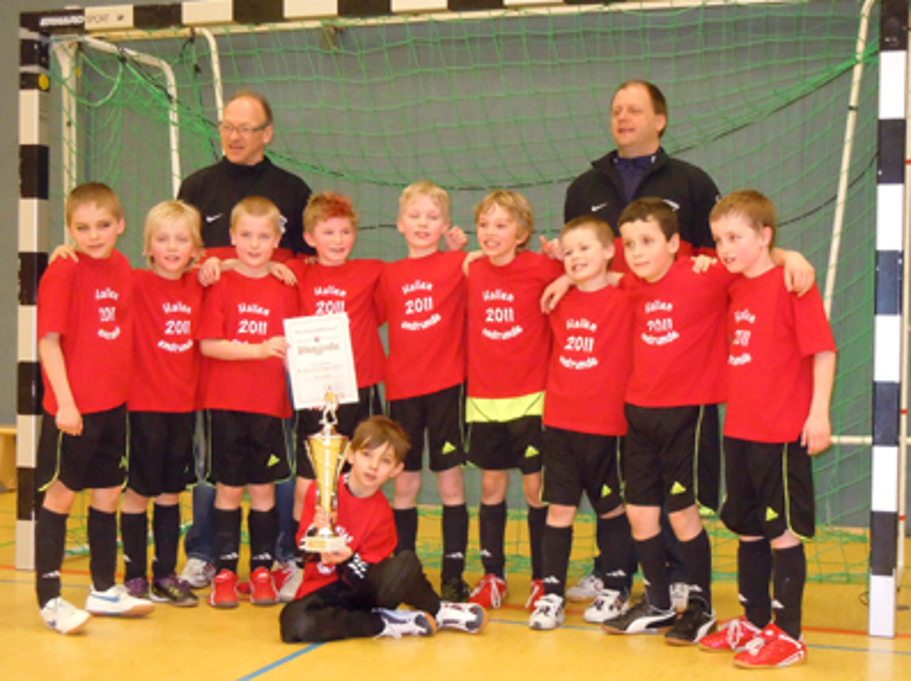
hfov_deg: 36.9
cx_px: 456
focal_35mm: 52
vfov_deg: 28.0
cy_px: 340
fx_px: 1367
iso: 800
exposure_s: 1/30
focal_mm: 9.3
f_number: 3.9
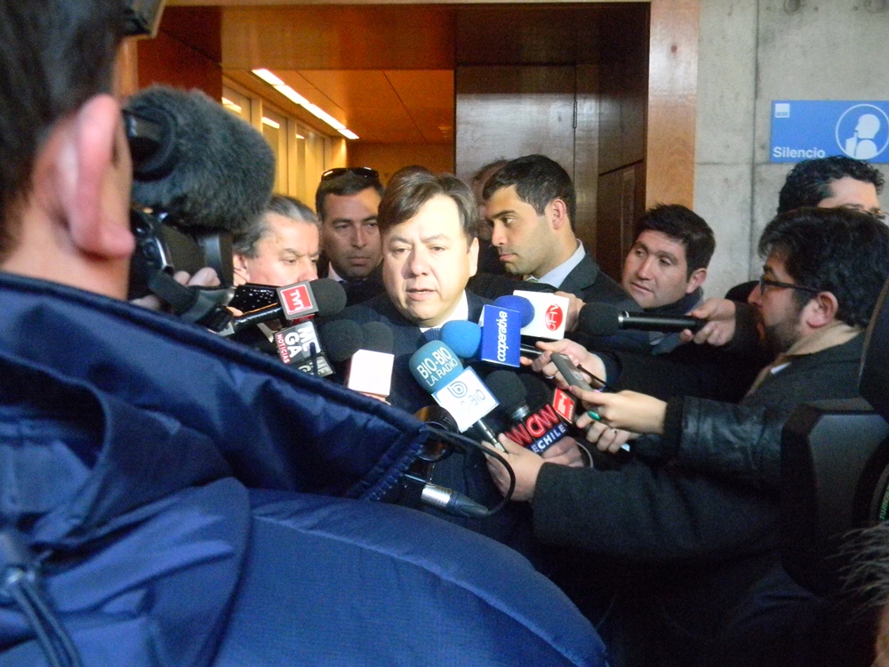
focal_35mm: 36
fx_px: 925
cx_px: 444
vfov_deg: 39.7
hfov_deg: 51.4
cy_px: 334
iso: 800
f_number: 3.7
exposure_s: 1/44
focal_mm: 6.4
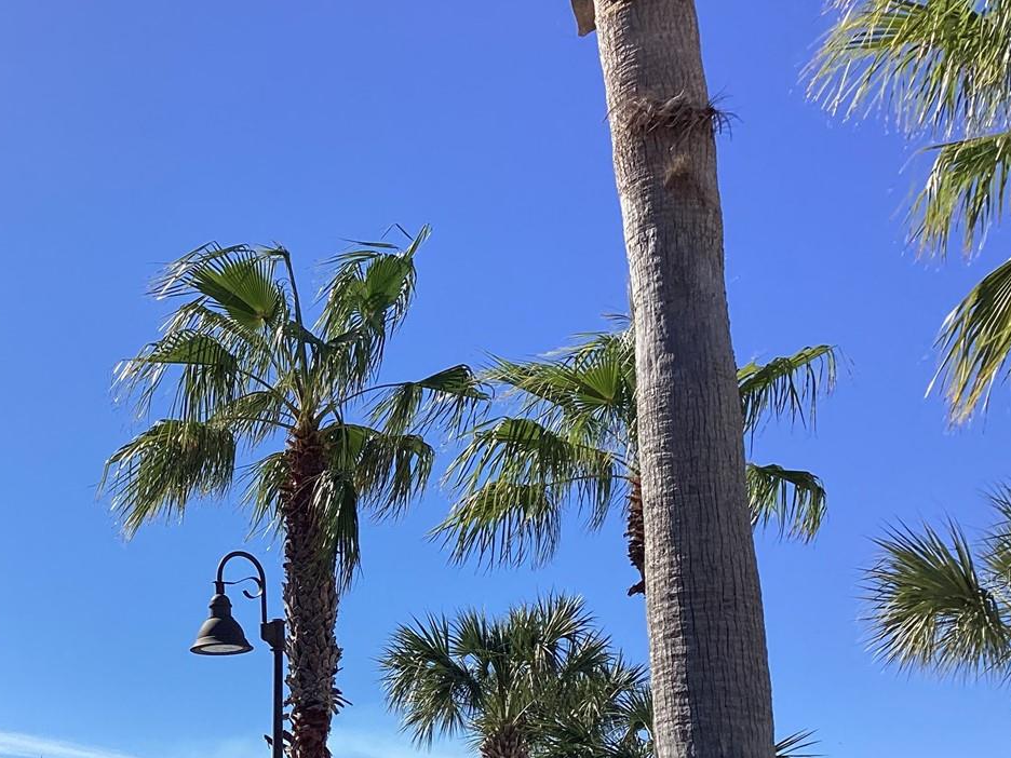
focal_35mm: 53
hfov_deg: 35.1
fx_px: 1548
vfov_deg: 27.1
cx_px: 215
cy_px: 578
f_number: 2.4
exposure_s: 1/1567
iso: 25
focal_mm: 3.3
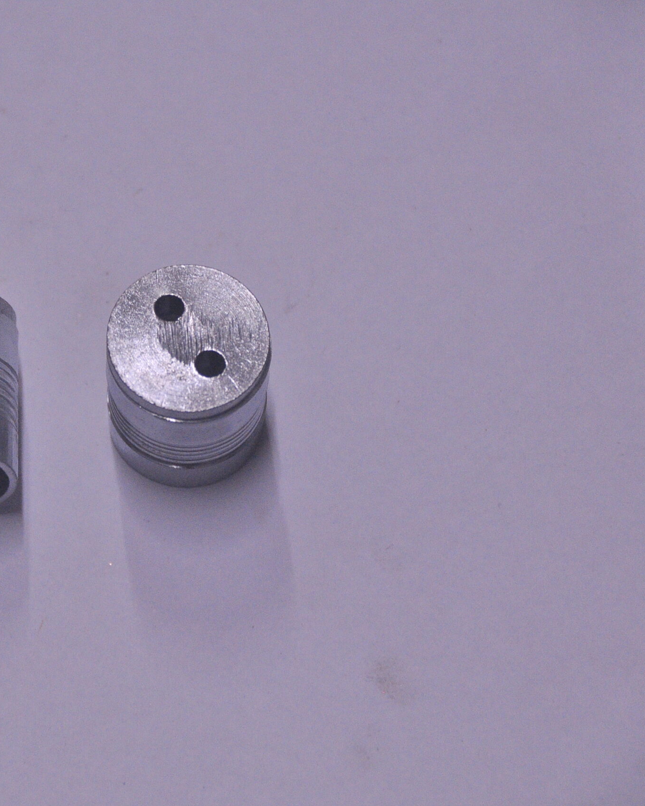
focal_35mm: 318
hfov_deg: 4.9
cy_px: 403
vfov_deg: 6.1
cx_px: 125
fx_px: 7589
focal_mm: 150
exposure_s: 1/80
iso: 1250
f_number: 5.6
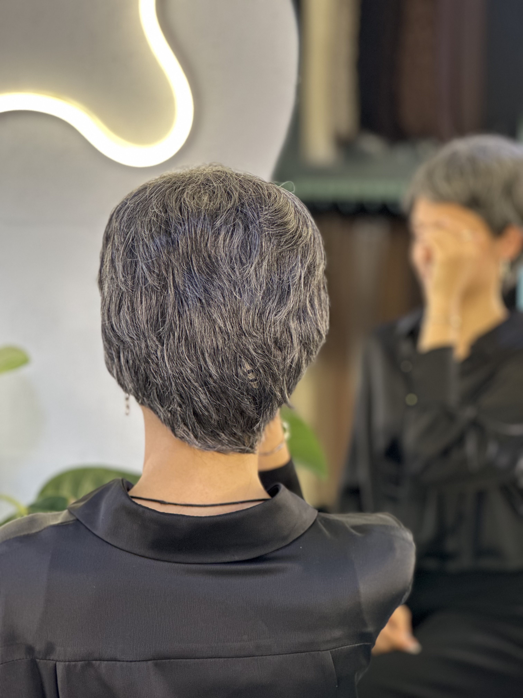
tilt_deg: -7.7
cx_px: 262
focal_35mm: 77
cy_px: 349
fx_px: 1551
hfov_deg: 19.1
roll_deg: -0.7
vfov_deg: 25.3
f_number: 2.8
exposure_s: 1/33
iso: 160
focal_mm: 9
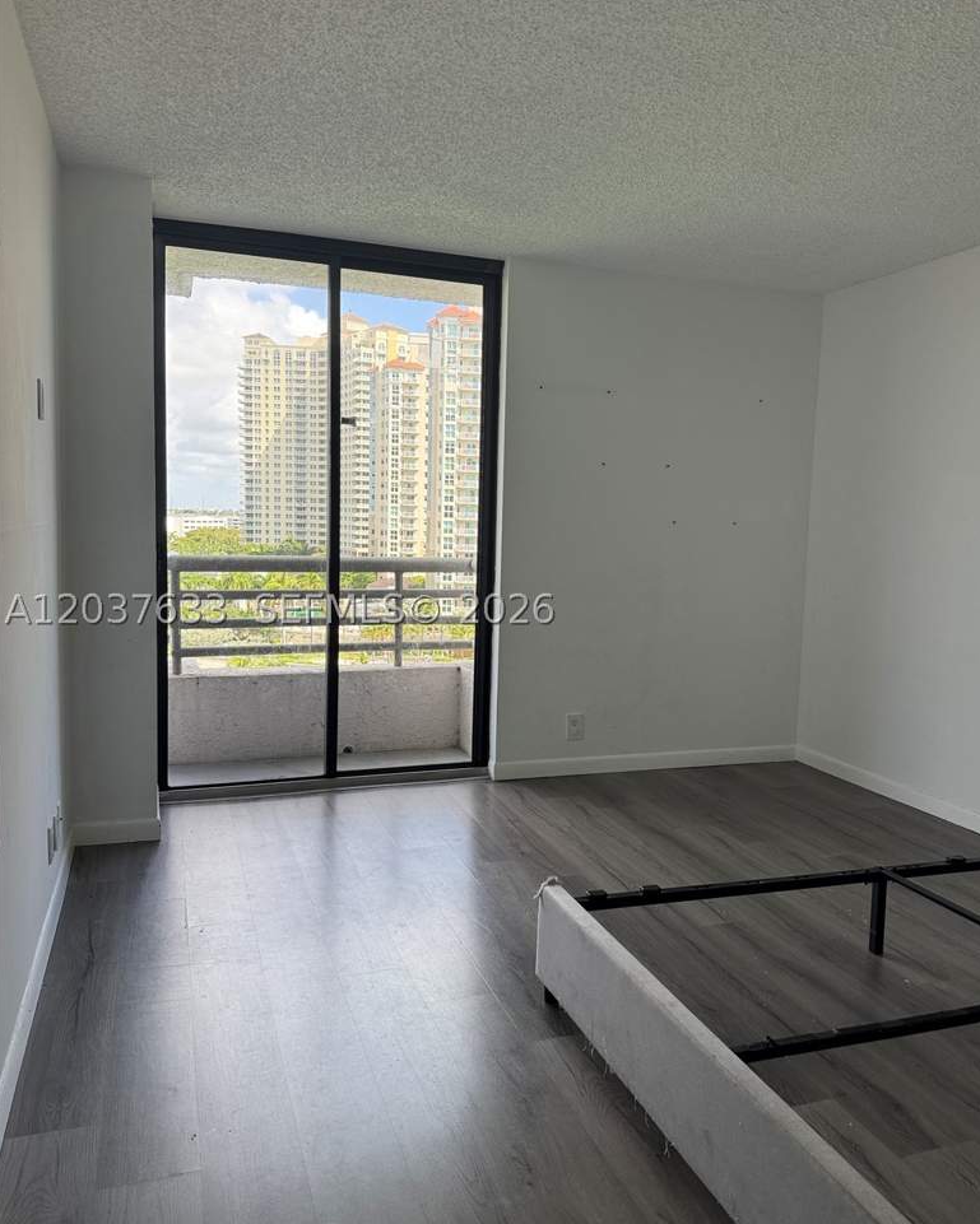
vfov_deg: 66.0
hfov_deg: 54.9
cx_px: 505
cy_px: 609
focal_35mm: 26
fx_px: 942
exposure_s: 1/230
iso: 64
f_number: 1.78
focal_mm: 6.76
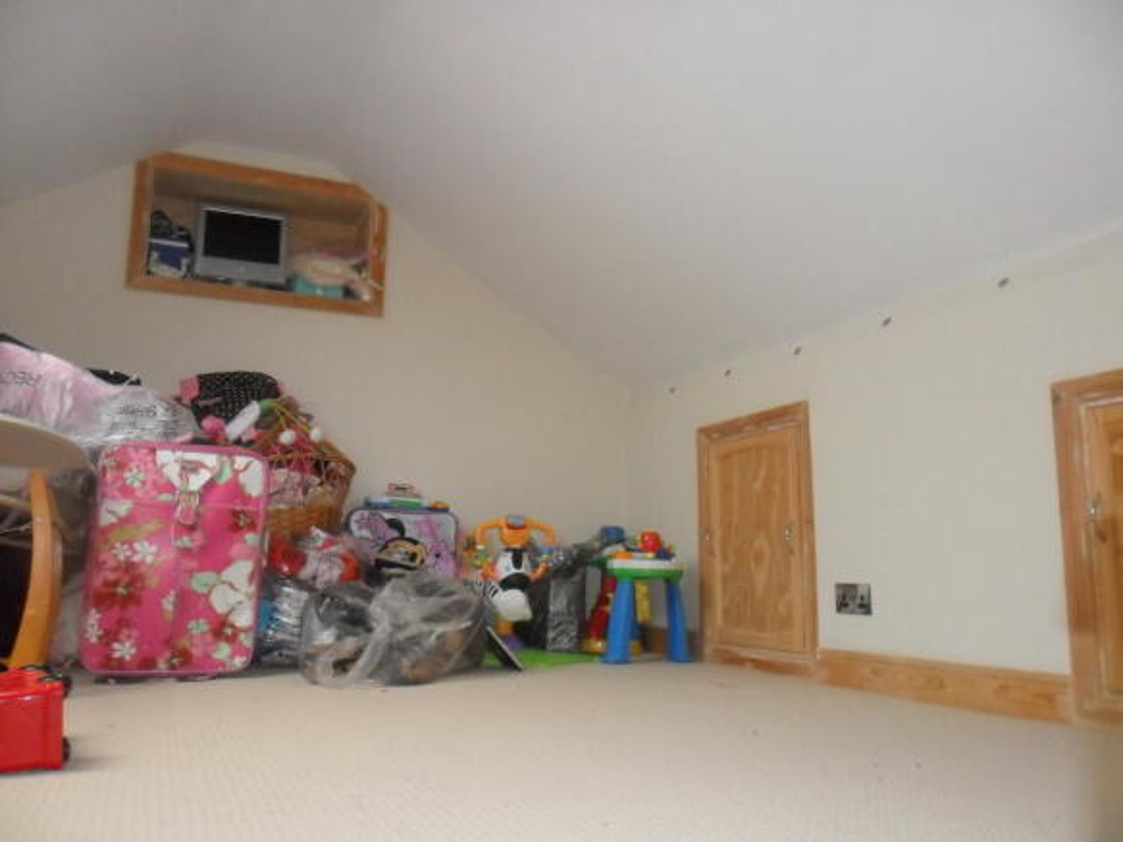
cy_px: 421
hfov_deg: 65.3
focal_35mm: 27
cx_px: 562
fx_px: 876
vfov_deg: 51.3
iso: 400
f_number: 3.5
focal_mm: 4.9
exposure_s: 1/45
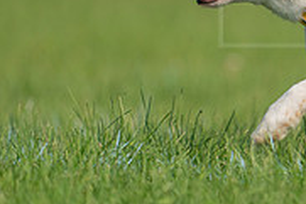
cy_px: 21
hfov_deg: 1.1
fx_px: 16375
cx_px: 380
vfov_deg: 0.7
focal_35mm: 1925
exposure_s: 1/4000
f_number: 6.3
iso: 640
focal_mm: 600
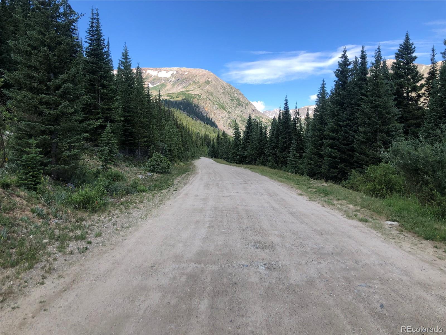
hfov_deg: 63.4
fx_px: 361
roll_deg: -0.1
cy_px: 168
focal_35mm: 28
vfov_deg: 49.7
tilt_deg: -0.1
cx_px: 223
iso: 20
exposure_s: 1/657
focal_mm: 3.99
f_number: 1.8
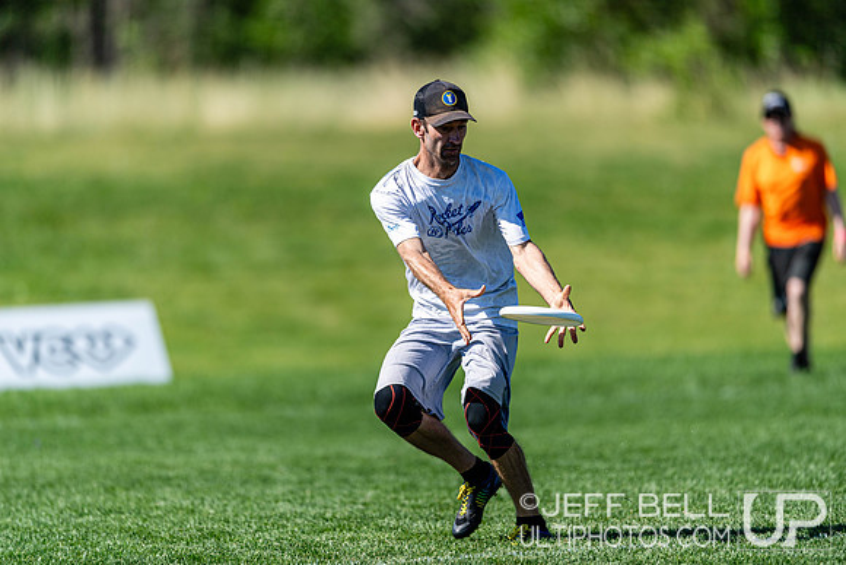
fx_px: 9402
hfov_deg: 5.2
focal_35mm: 400
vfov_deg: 3.4
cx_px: 423
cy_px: 282
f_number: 2.8
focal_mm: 400
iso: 140
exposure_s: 1/2500
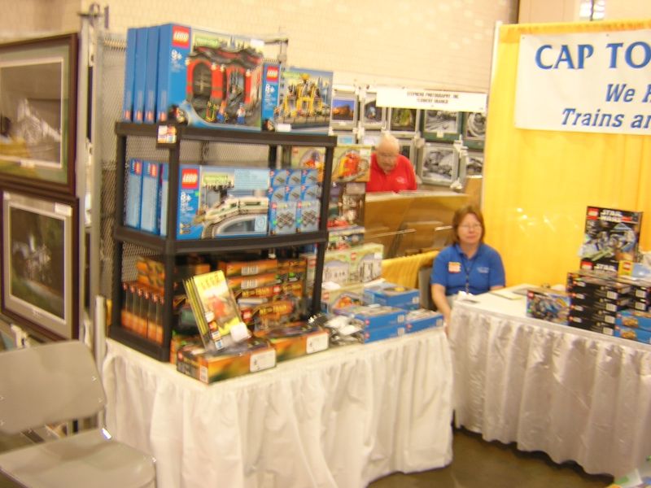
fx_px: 677
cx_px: 326
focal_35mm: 36
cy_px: 244
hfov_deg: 51.4
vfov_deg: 39.7
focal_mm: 4.7
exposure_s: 1/4.3
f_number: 2.6
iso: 100
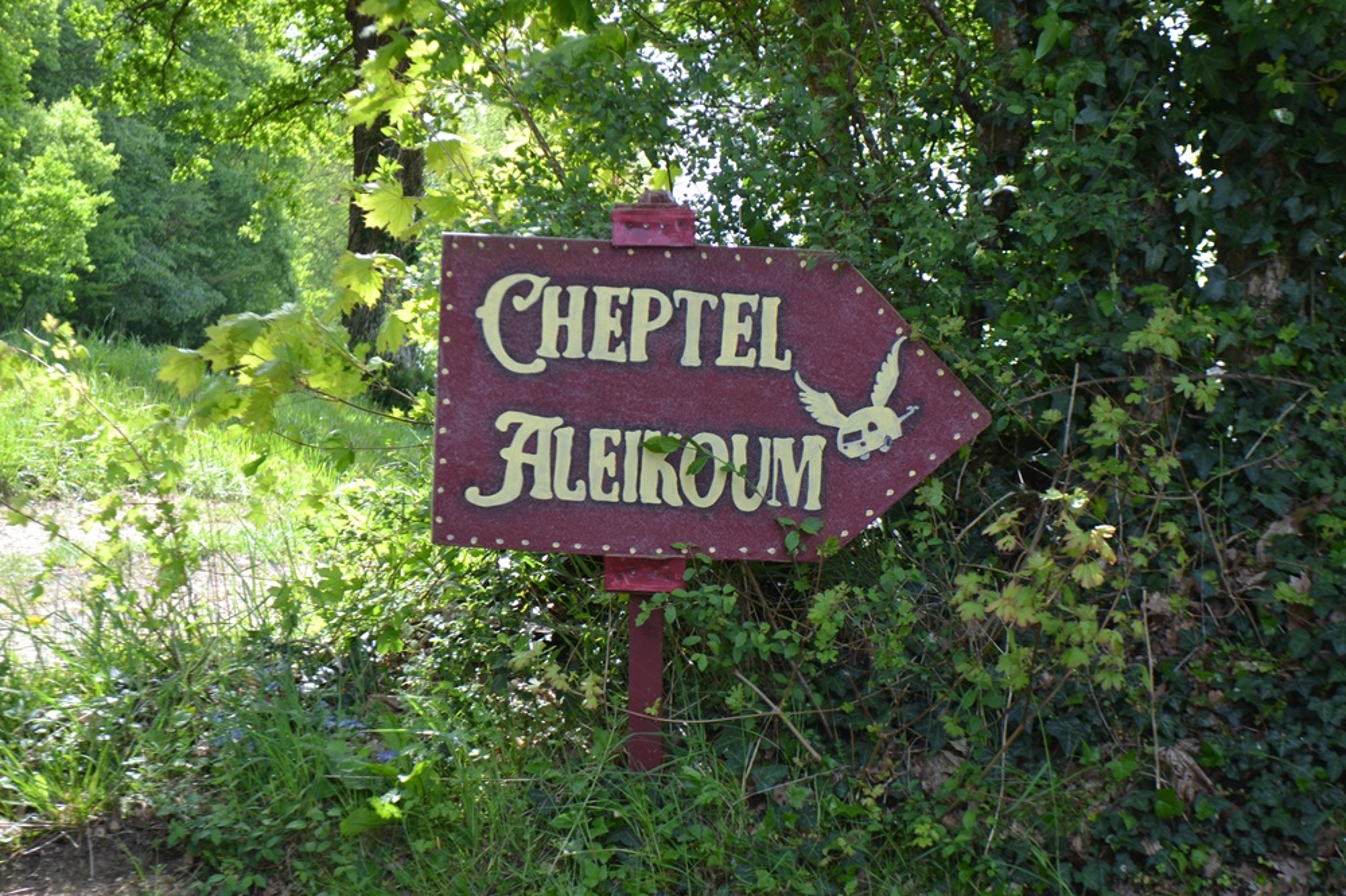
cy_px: 448
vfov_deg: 20.1
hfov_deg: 29.9
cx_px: 673
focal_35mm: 68
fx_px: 2523
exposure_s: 1/80
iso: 100
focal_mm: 45
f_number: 5.3
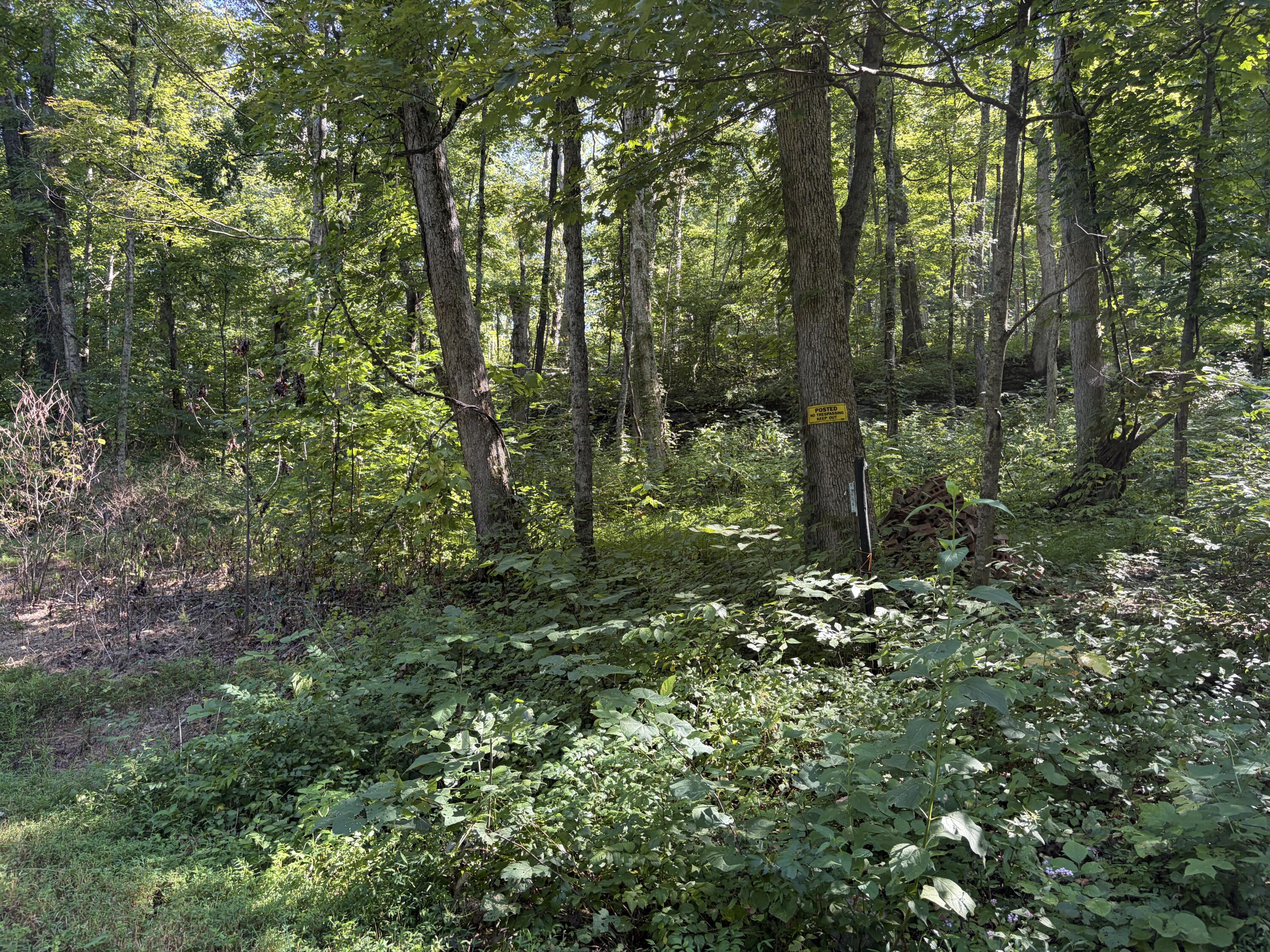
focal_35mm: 26
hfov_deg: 67.3
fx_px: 954
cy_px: 476
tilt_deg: +3.6
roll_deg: -2.8
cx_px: 635
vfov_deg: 53.1
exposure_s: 1/122
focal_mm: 5.96
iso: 64
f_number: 1.6
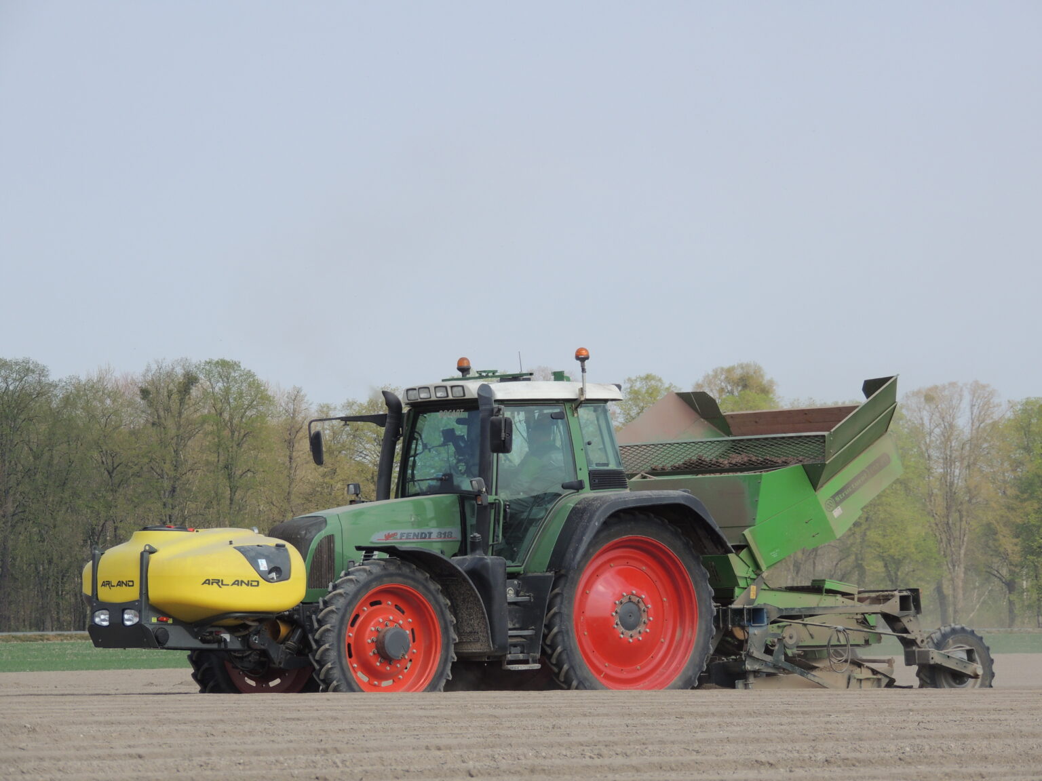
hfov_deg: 9.9
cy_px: 390
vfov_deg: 7.4
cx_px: 521
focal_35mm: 200
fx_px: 6020
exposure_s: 1/500
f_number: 4.6
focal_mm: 35.6
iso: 100
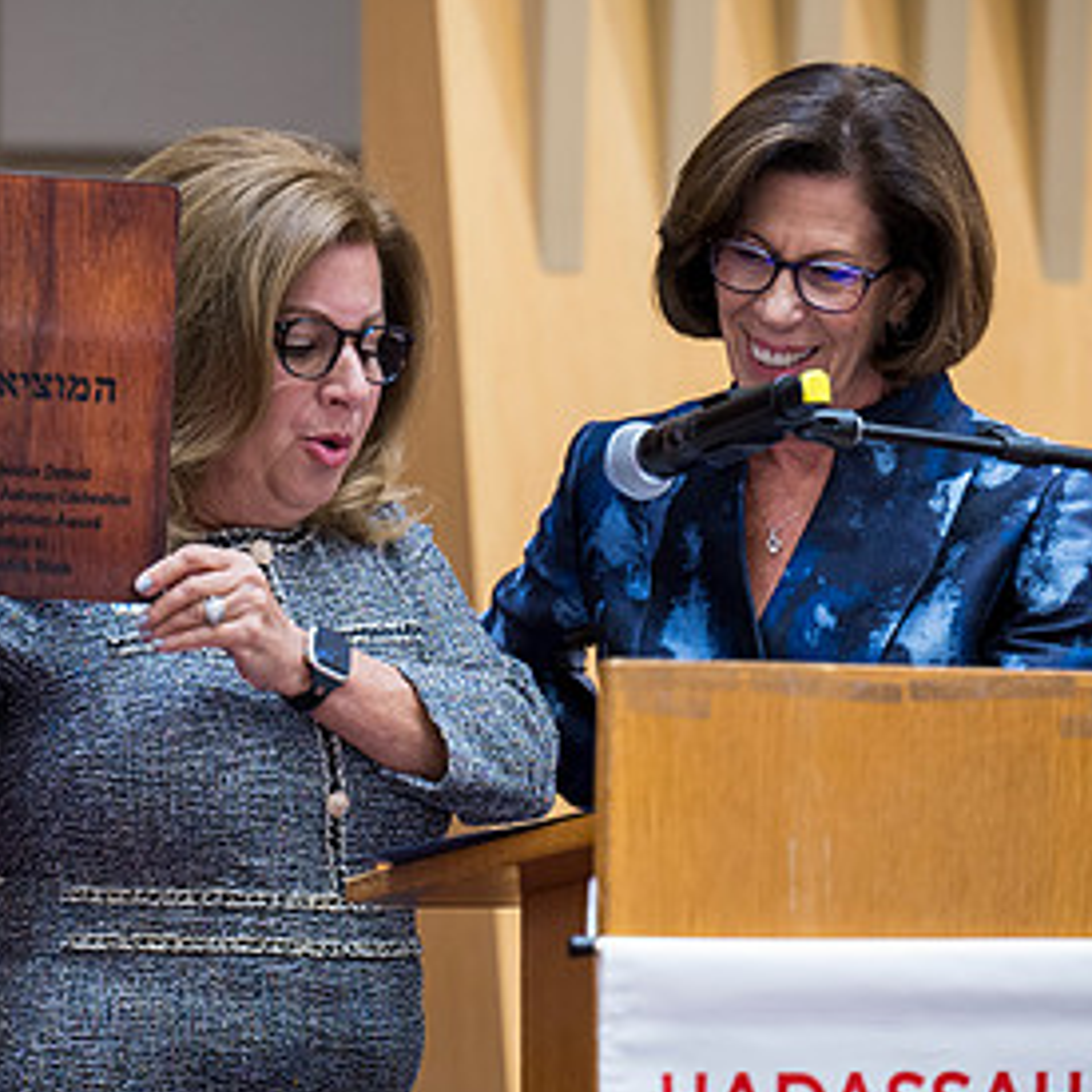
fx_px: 7673
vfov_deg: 8.1
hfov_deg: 8.1
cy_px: 538
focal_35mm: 215
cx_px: 401
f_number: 2.8
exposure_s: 1/60
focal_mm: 120
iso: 800
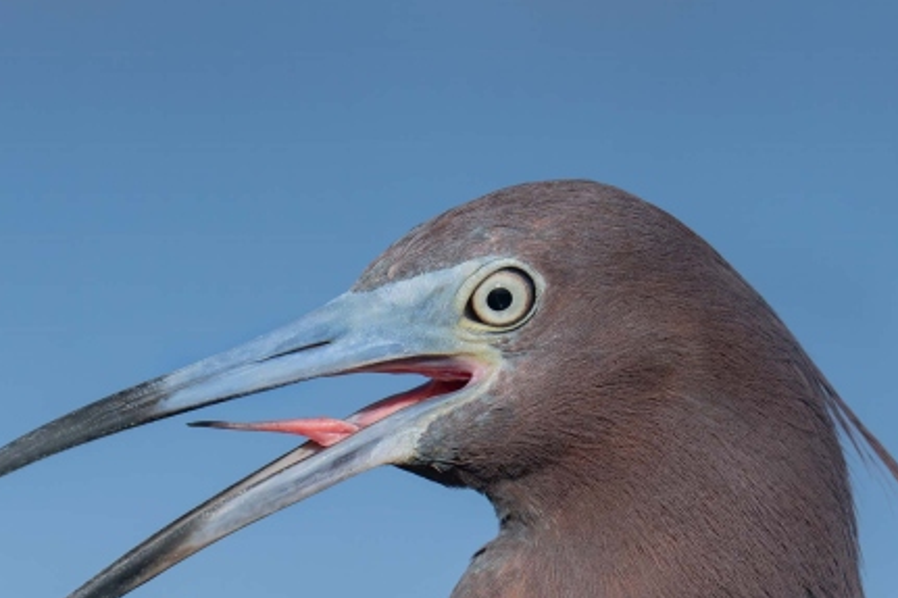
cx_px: 467
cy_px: 520
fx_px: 37001
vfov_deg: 0.9
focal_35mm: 1484
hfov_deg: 1.4
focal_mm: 800
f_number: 11
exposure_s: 1/1600
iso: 1600
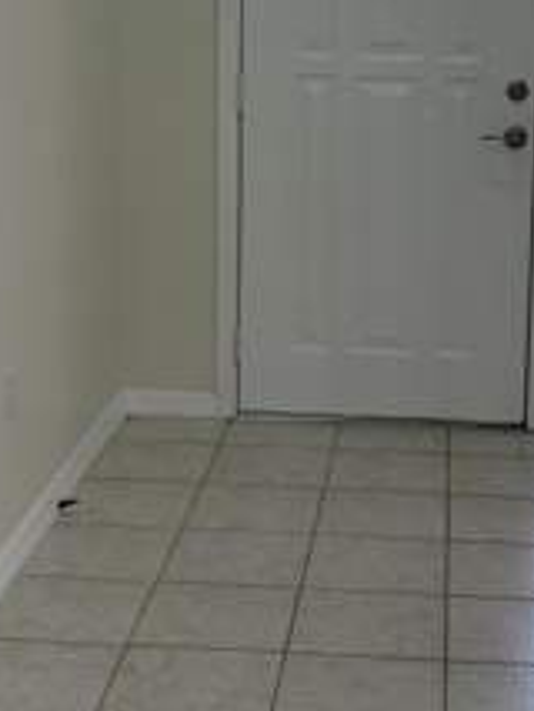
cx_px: 344
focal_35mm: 78
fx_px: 1603
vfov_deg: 24.7
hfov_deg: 18.9
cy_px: 180
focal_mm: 5.96
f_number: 1.6
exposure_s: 1/128
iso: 125
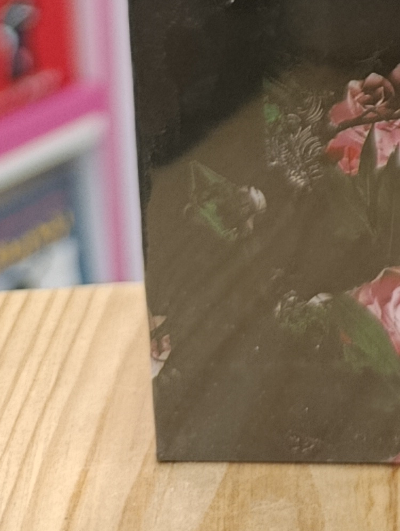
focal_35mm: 94
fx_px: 1444
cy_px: -375
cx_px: 732
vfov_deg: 17.5
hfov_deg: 13.9
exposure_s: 1/100
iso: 1197
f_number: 1.65
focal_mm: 6.11
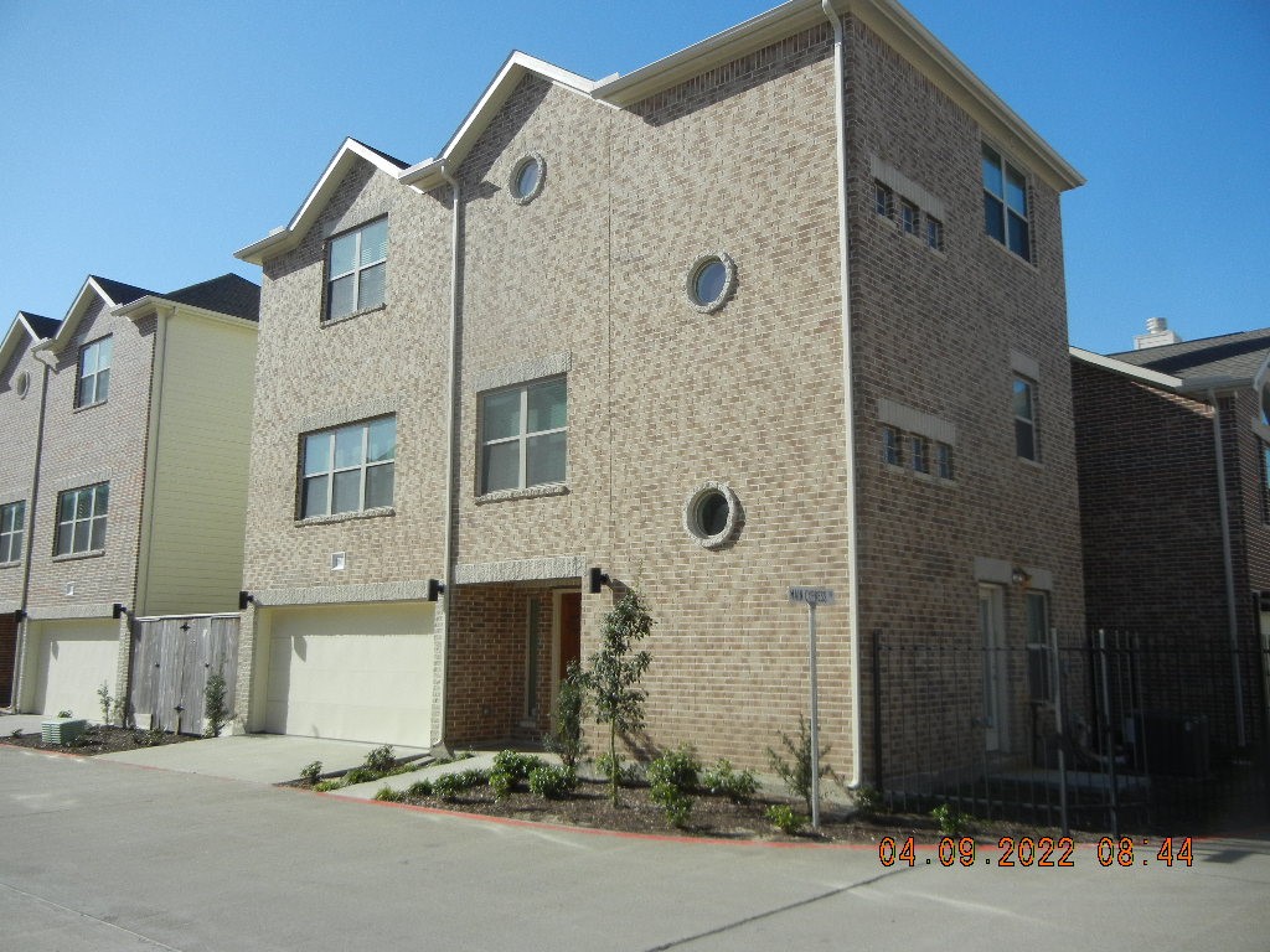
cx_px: 635
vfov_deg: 46.8
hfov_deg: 60.0
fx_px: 1101
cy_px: 476
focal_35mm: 30
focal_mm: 5.4
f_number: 7
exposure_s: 1/480
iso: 160
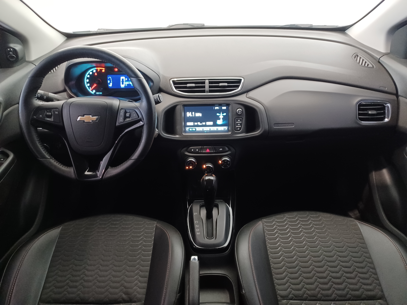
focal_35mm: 25
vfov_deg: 54.9
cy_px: 152
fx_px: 294
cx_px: 204
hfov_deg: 69.4
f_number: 1.8
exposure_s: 1/20
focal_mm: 4.6
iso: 640
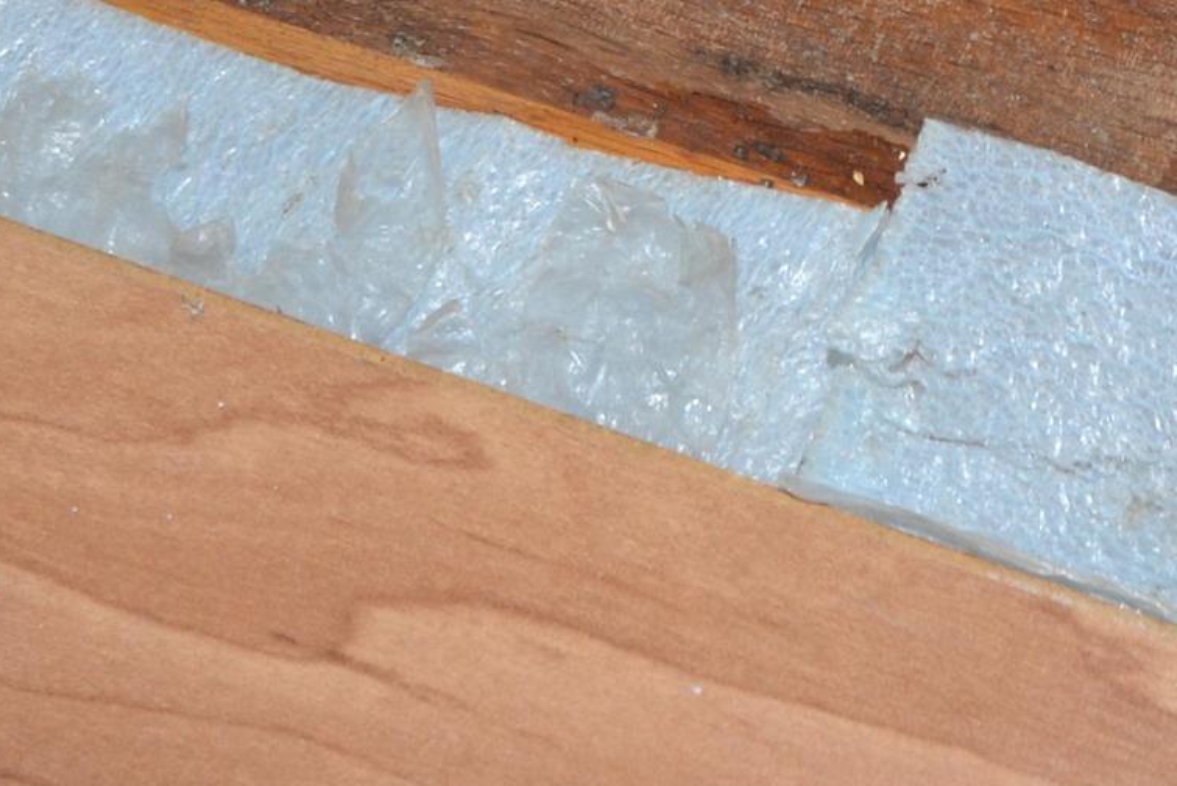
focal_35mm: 122
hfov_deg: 16.5
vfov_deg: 11.1
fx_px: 3990
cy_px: -100
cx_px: 1127
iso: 400
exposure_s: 1/60
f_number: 5.6
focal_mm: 20
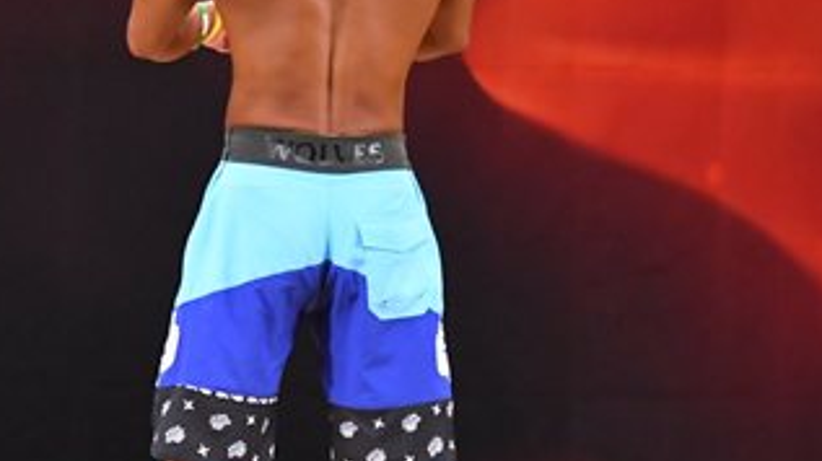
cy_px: 236
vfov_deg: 2.0
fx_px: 13377
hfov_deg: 3.5
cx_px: 305
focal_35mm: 614
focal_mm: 160
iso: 3200
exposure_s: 1/400
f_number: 5.6
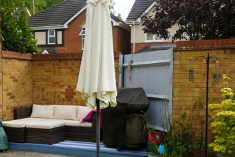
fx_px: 366
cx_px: 94
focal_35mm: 56
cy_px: 114
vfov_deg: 24.0
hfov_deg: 35.5
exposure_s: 1/125
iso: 100
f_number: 8
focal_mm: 30
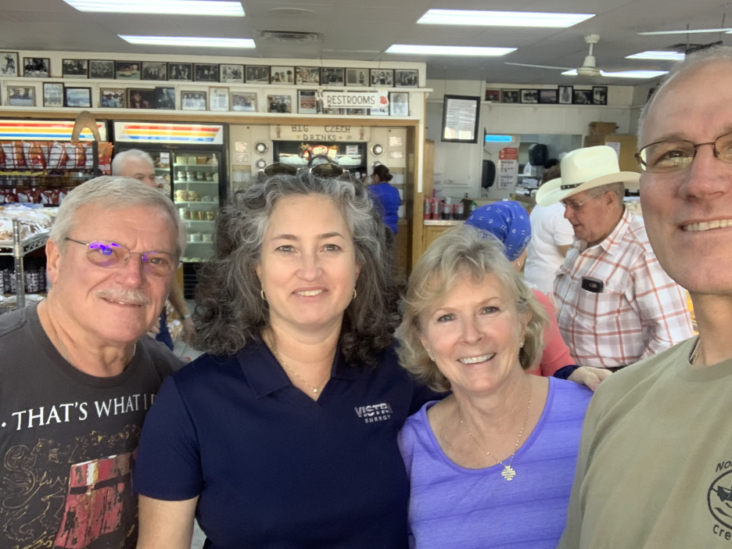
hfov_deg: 52.6
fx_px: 740
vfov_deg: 40.7
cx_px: 369
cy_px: 295
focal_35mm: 35
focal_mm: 2.87
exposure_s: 1/60
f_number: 2.2
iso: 100
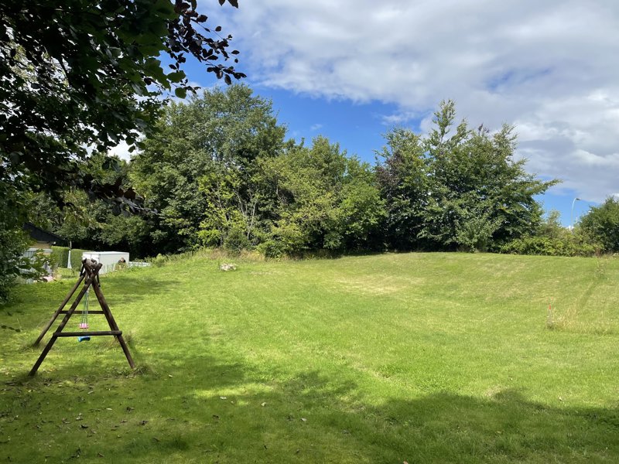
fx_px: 465
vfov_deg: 53.1
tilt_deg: +4.3
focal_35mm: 26
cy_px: 232
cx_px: 310
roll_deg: -3.8
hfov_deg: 67.3
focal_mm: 4.2
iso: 32
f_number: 1.6
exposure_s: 1/2959
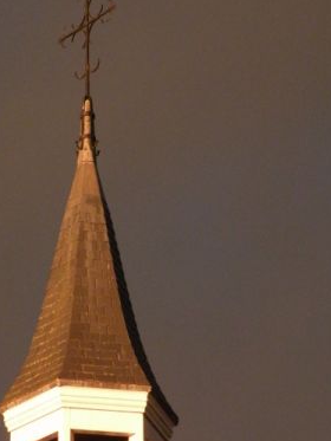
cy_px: 298
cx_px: 128
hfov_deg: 7.3
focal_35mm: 204
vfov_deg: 9.7
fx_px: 2599
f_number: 4.5
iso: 400
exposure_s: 1/39.6
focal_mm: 21
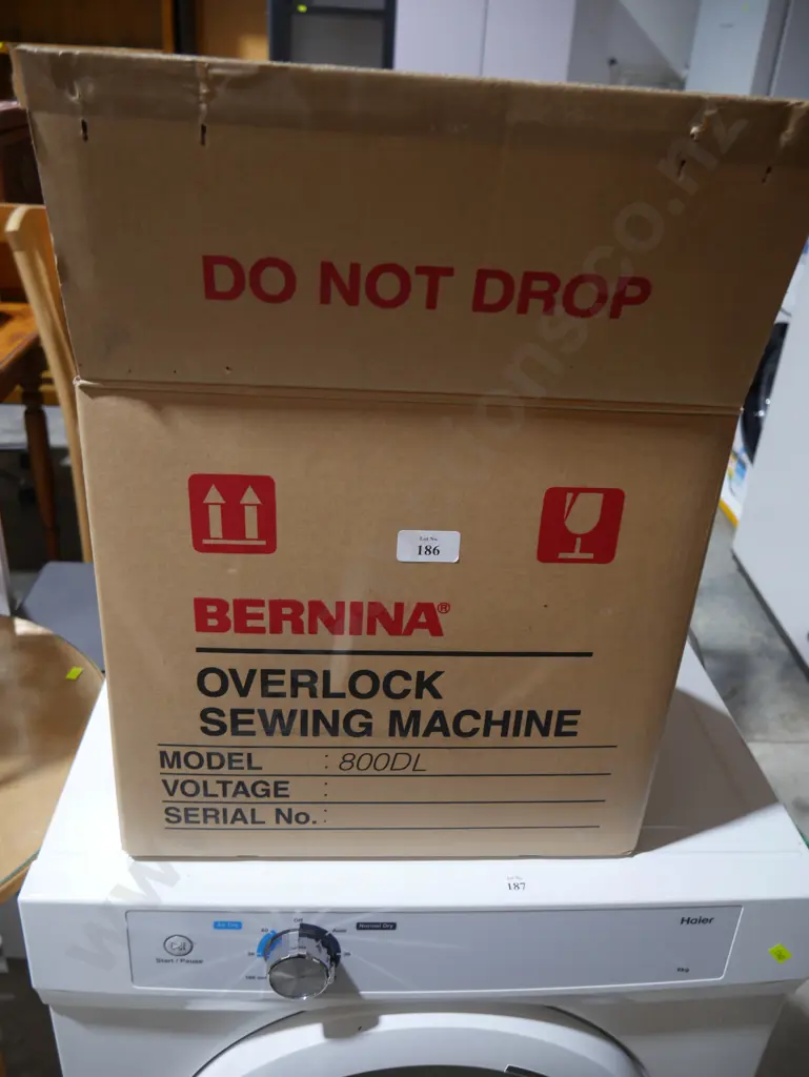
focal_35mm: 28
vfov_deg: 63.4
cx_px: 404
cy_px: 538
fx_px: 872
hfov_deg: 49.8
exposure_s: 1/60
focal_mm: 14
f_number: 3.5
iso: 250
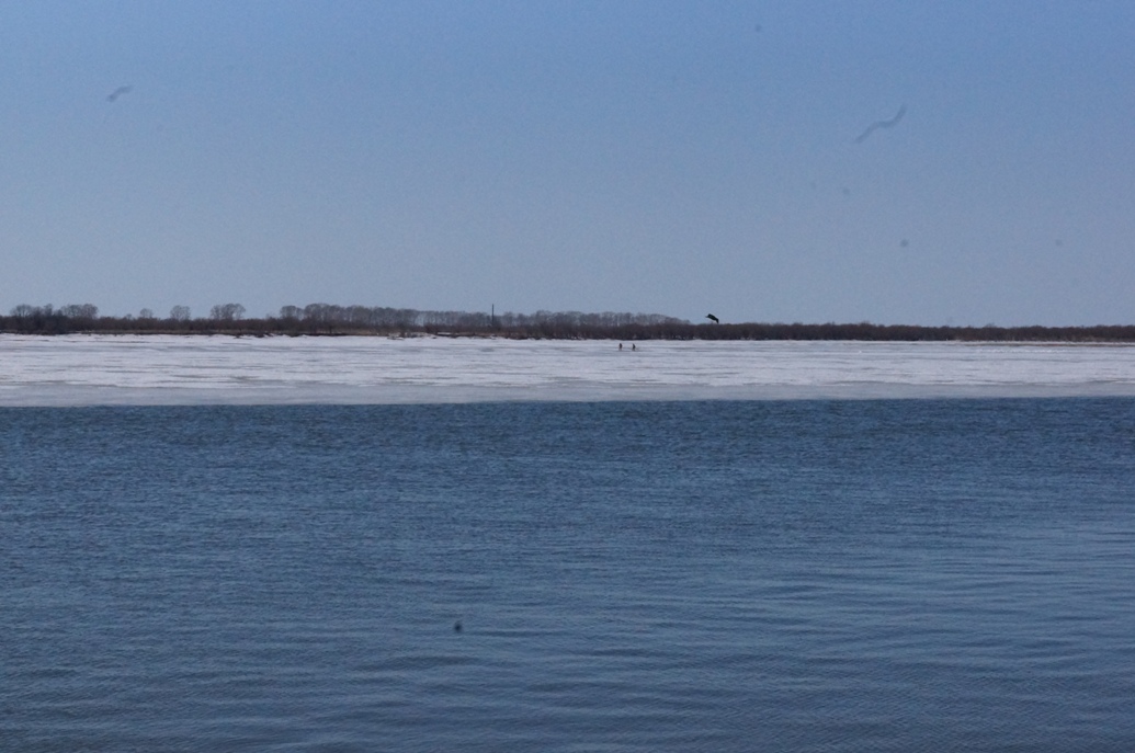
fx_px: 2597
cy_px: 376
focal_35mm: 82
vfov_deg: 16.5
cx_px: 568
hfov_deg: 24.6
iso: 3200
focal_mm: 55
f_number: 22
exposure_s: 1/4000
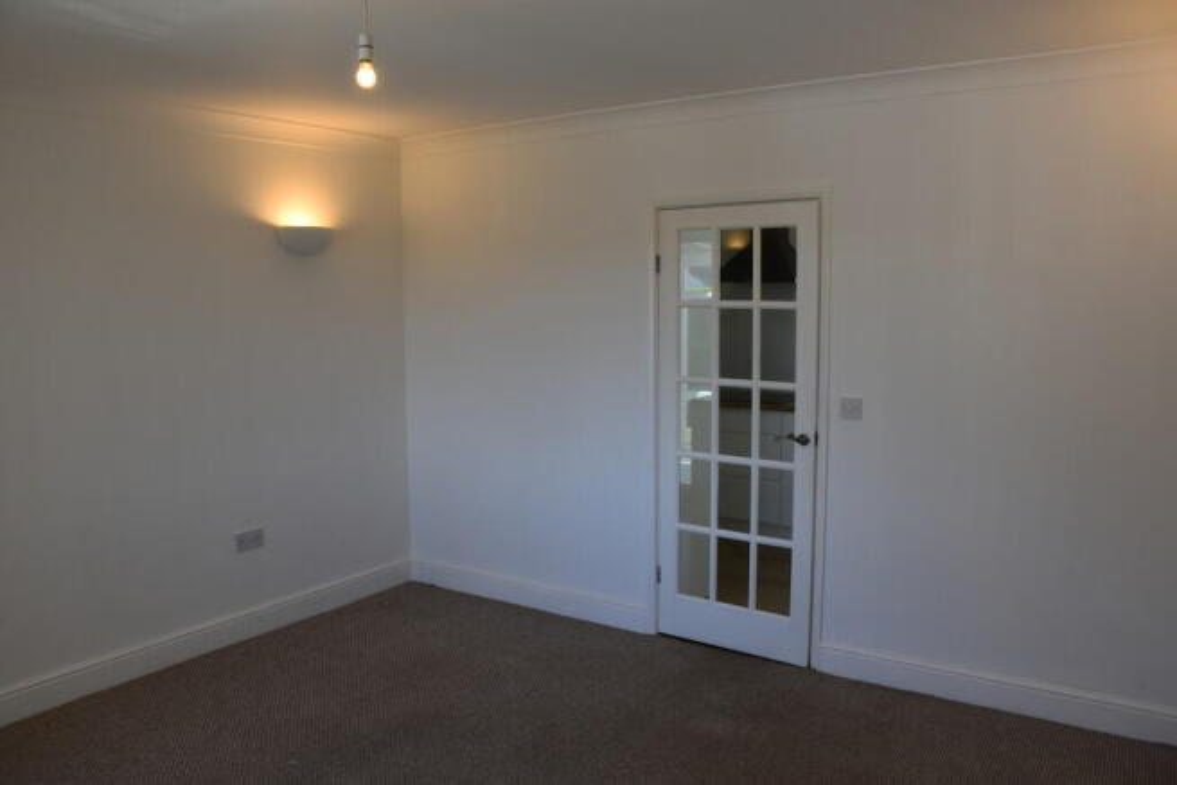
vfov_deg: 48.0
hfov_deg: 67.4
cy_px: 392
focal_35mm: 27
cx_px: 588
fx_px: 883
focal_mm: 18
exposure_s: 1/125
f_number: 5.6
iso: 400
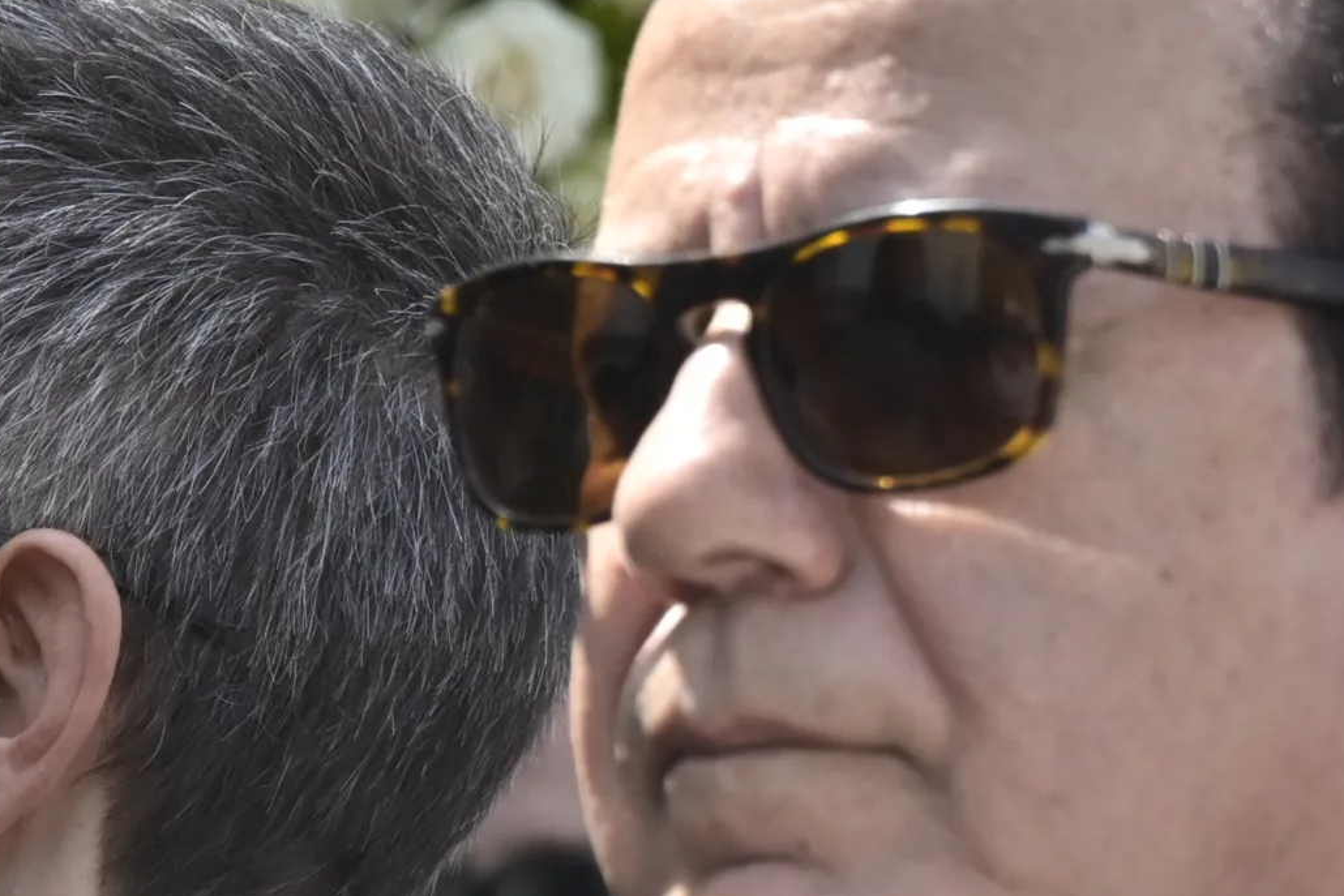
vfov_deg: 3.8
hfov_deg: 5.7
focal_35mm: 358
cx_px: 214
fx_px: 13366
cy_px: 640
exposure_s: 1/400
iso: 400
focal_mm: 96
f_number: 8
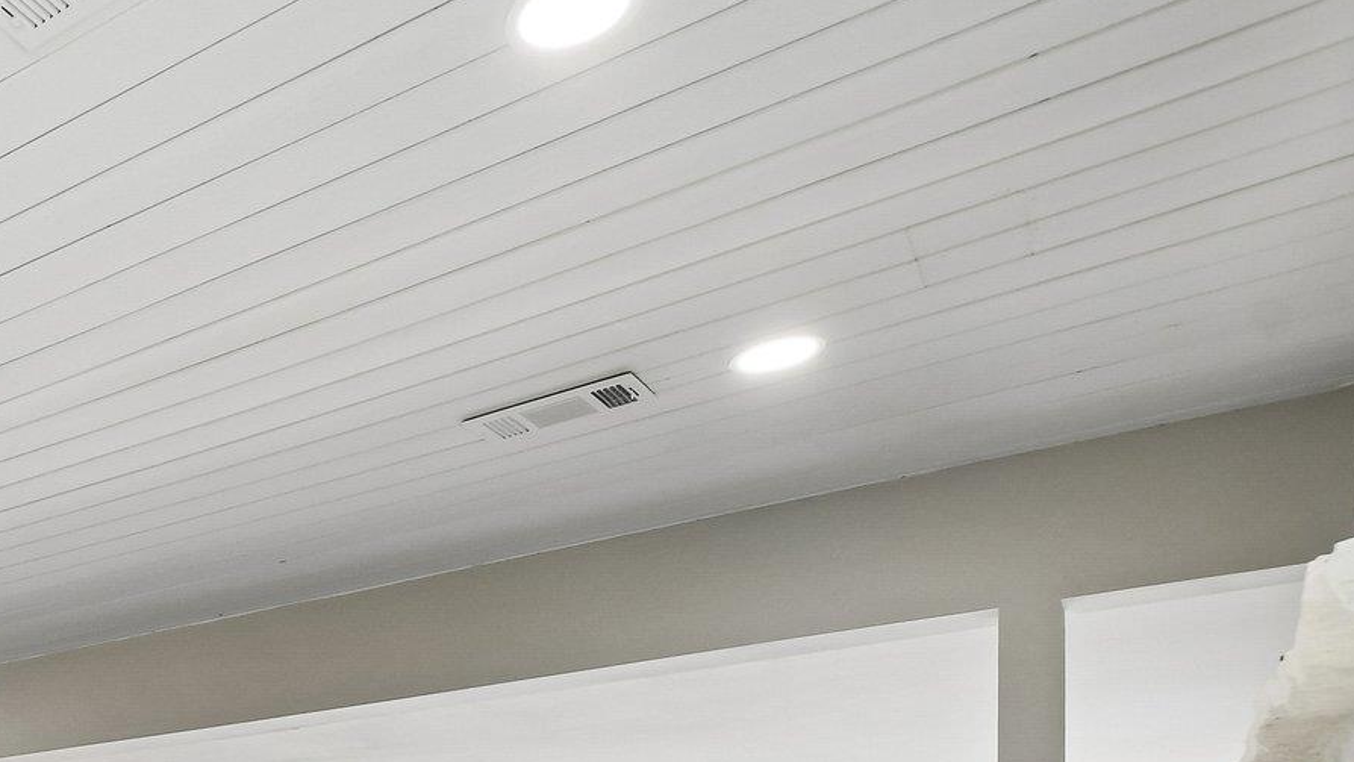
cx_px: -67
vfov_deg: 28.8
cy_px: 895
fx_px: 1293
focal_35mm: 36
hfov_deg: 44.8
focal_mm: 10
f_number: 8
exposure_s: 1/80
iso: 400
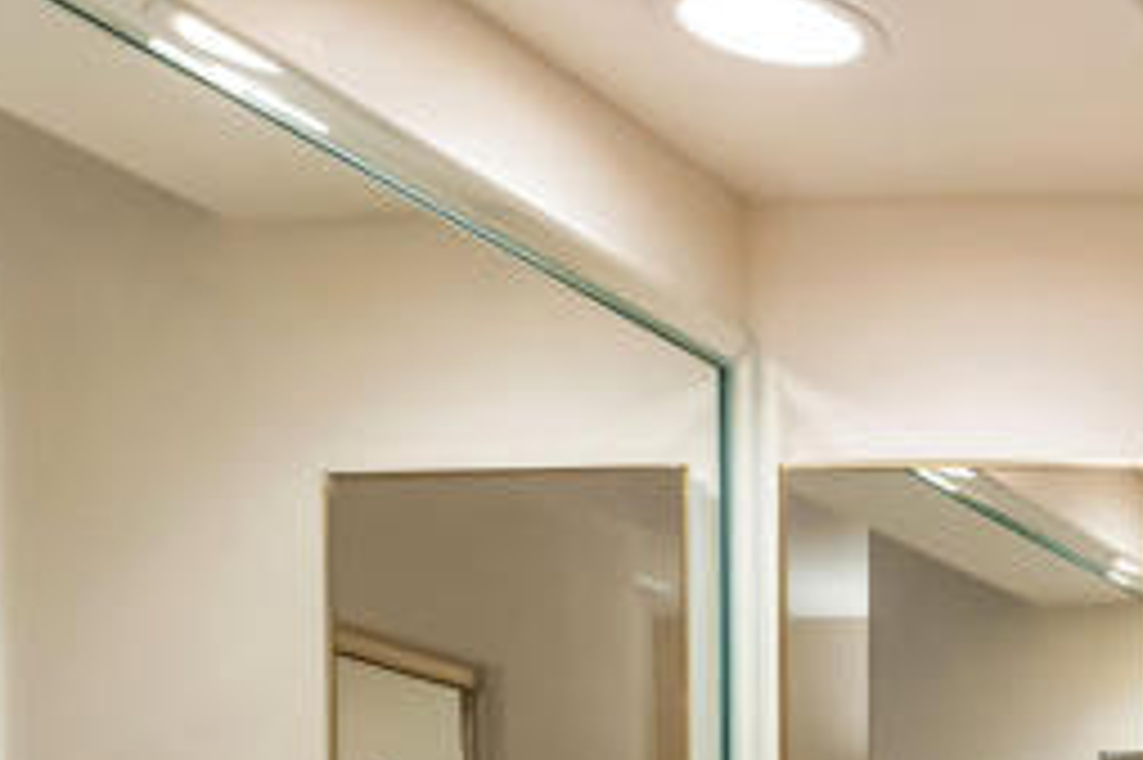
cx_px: 1908
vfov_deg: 17.8
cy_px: 1144
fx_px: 2158
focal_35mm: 68
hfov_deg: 22.0
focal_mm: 15
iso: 2500
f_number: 6.3
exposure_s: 1/80
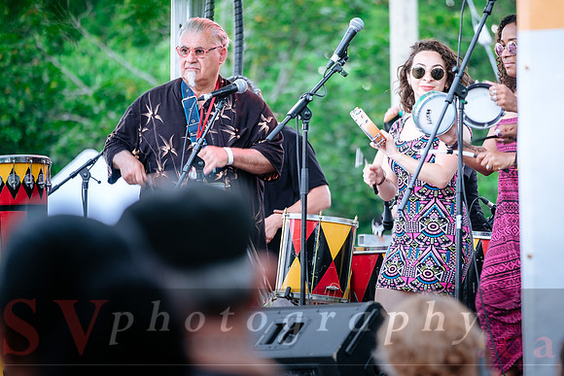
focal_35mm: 250
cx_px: 336
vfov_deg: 5.5
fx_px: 3915
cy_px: 152
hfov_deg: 8.2
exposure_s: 1/100
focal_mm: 140
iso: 200
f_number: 2.8
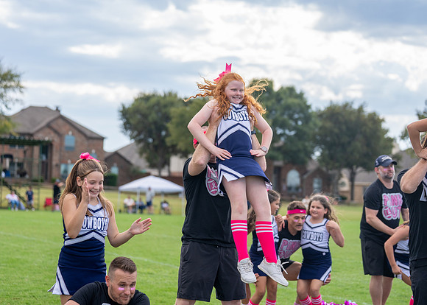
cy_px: 153
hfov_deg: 23.3
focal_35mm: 86
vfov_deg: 16.7
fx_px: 1037
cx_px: 194
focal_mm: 79
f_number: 2.8
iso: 500
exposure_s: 1/4000
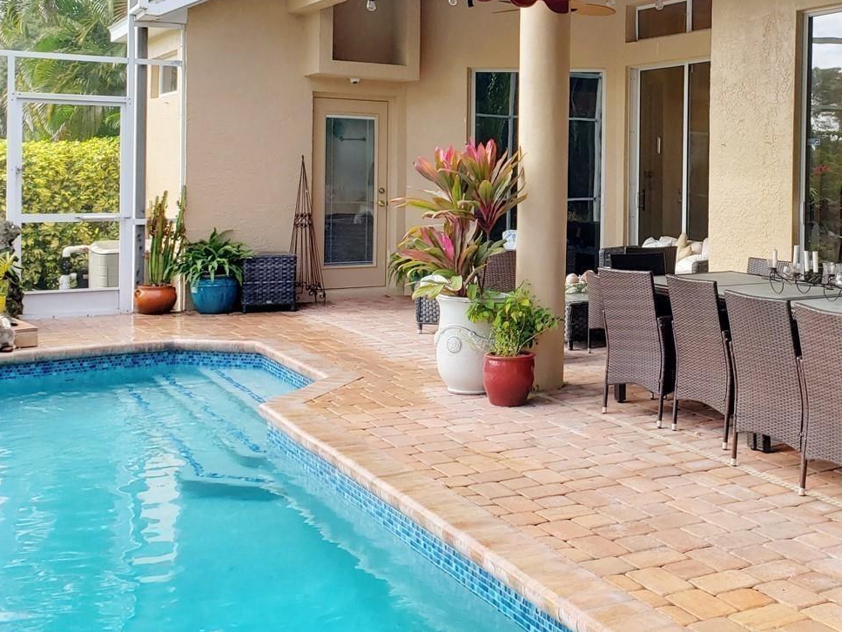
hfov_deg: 42.3
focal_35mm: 43
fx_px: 1046
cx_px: 643
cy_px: 169
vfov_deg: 33.1
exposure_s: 1/267
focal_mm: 4.3
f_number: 2.4
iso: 50
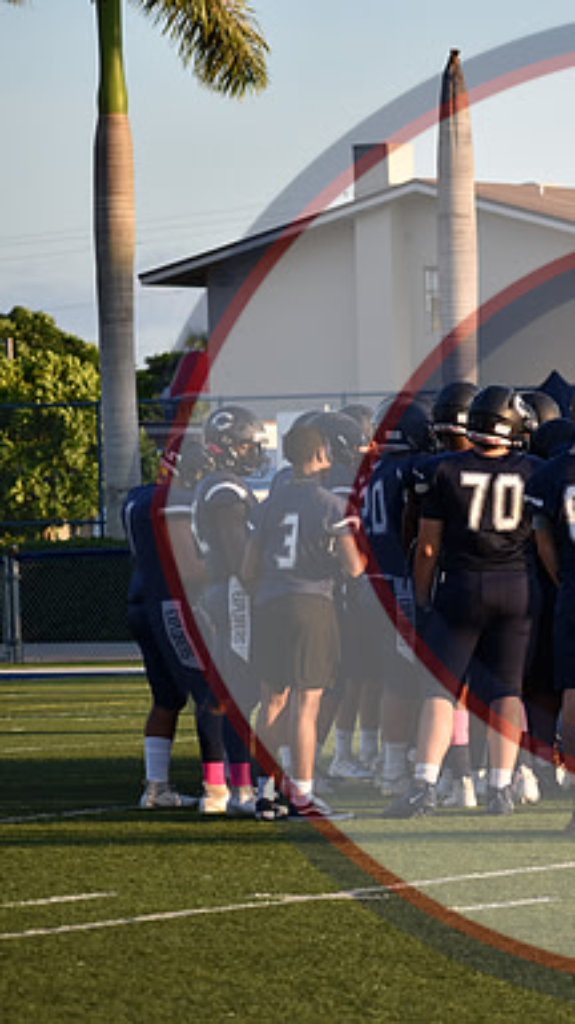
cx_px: 708
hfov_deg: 5.1
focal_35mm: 237
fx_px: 6437
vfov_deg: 9.1
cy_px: 512
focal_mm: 100
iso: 400
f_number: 4.8
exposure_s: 1/1000
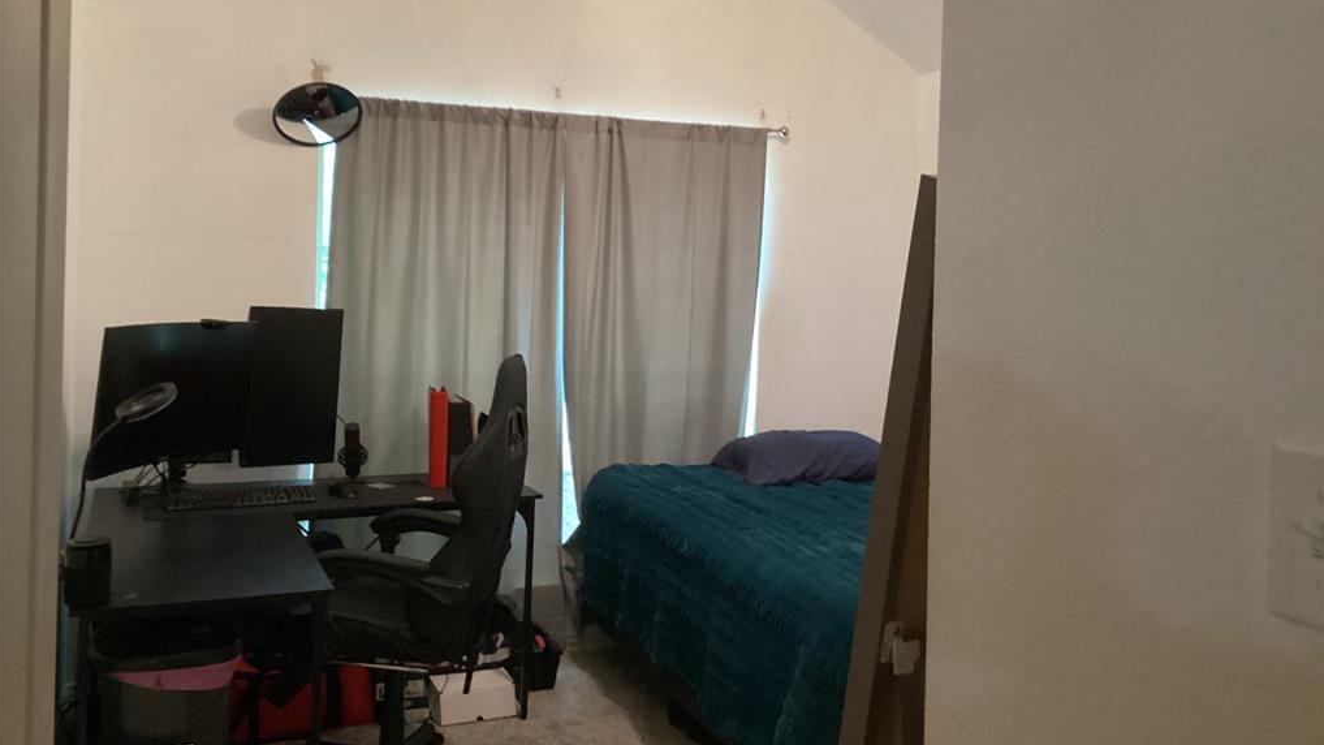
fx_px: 1194
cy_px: 267
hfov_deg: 58.0
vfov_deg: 34.4
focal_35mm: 34
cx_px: 660
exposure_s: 1/40
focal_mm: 3.3
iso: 400
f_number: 2.4
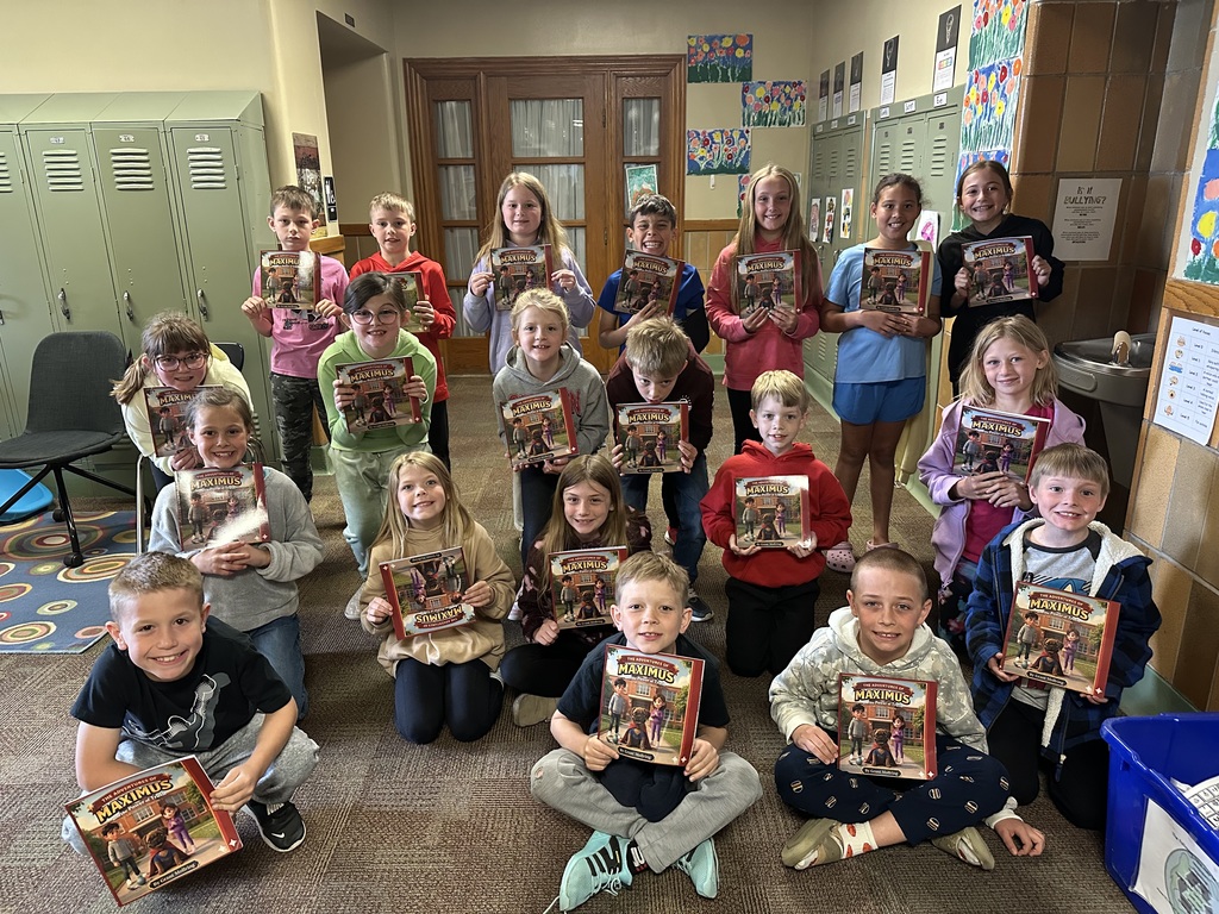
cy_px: 457
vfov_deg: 56.8
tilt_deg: -17.4
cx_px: 610
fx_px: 845
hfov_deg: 71.6
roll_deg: +1.0
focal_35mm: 24
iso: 500
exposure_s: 1/57
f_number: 1.78
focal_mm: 6.86
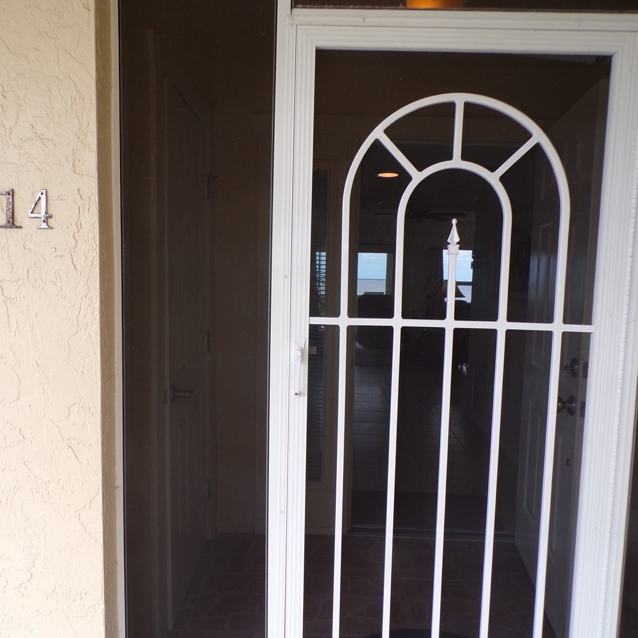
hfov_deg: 55.6
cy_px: 323
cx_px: 320
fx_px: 605
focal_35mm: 29
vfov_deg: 55.6
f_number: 4.3
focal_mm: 4.3
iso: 80
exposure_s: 1/120
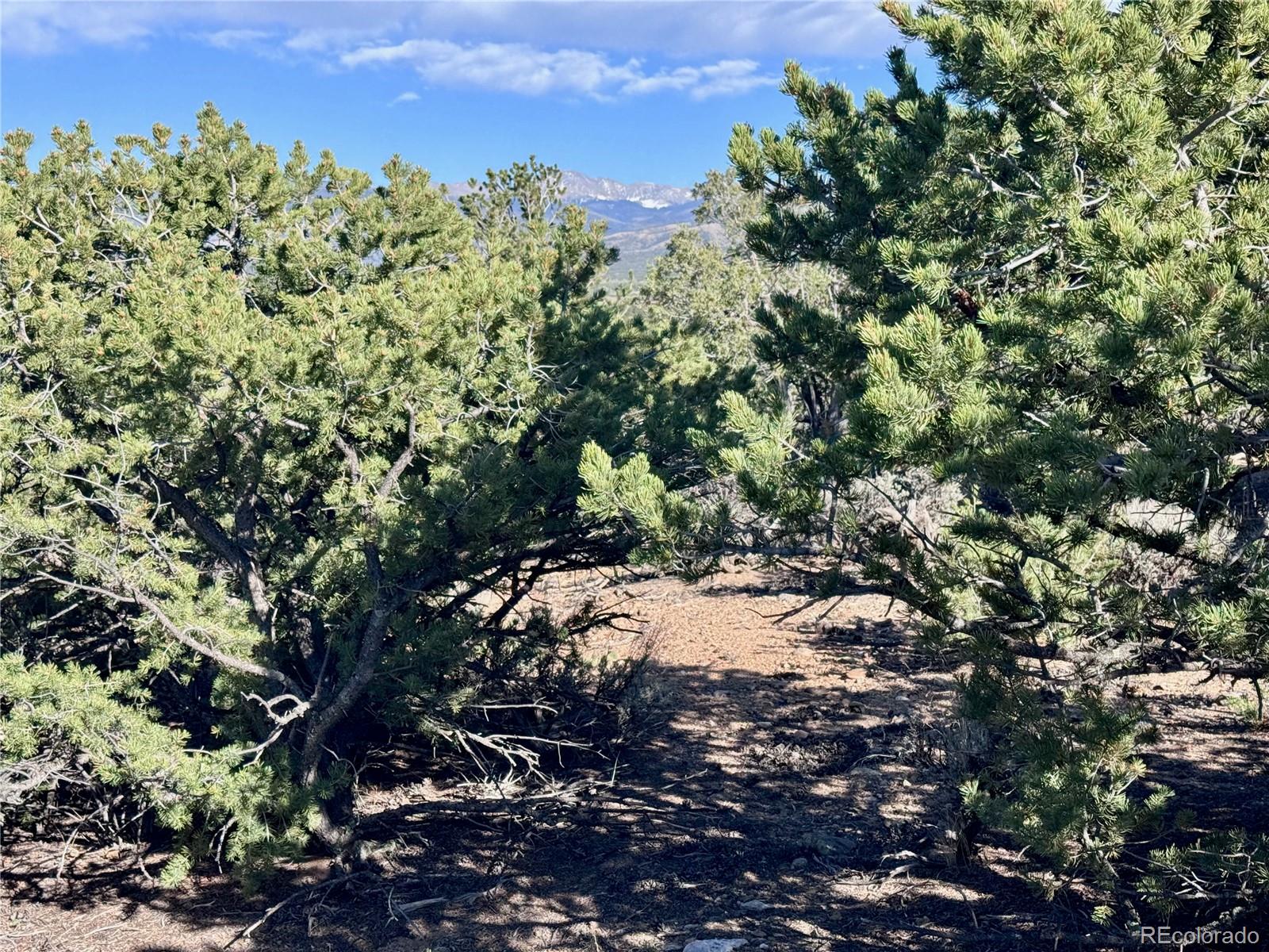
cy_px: 476
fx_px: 1760
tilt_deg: -8.1
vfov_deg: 30.3
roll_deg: +0.7
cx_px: 634
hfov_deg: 39.7
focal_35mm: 48
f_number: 1.78
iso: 64
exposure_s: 1/2045
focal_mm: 6.76
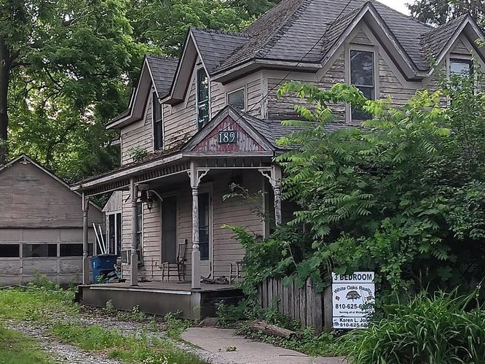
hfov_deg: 46.7
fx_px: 560
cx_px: 269
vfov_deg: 35.9
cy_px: 192
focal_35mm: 40
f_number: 1.8
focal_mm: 3.98
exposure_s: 1/111
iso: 20
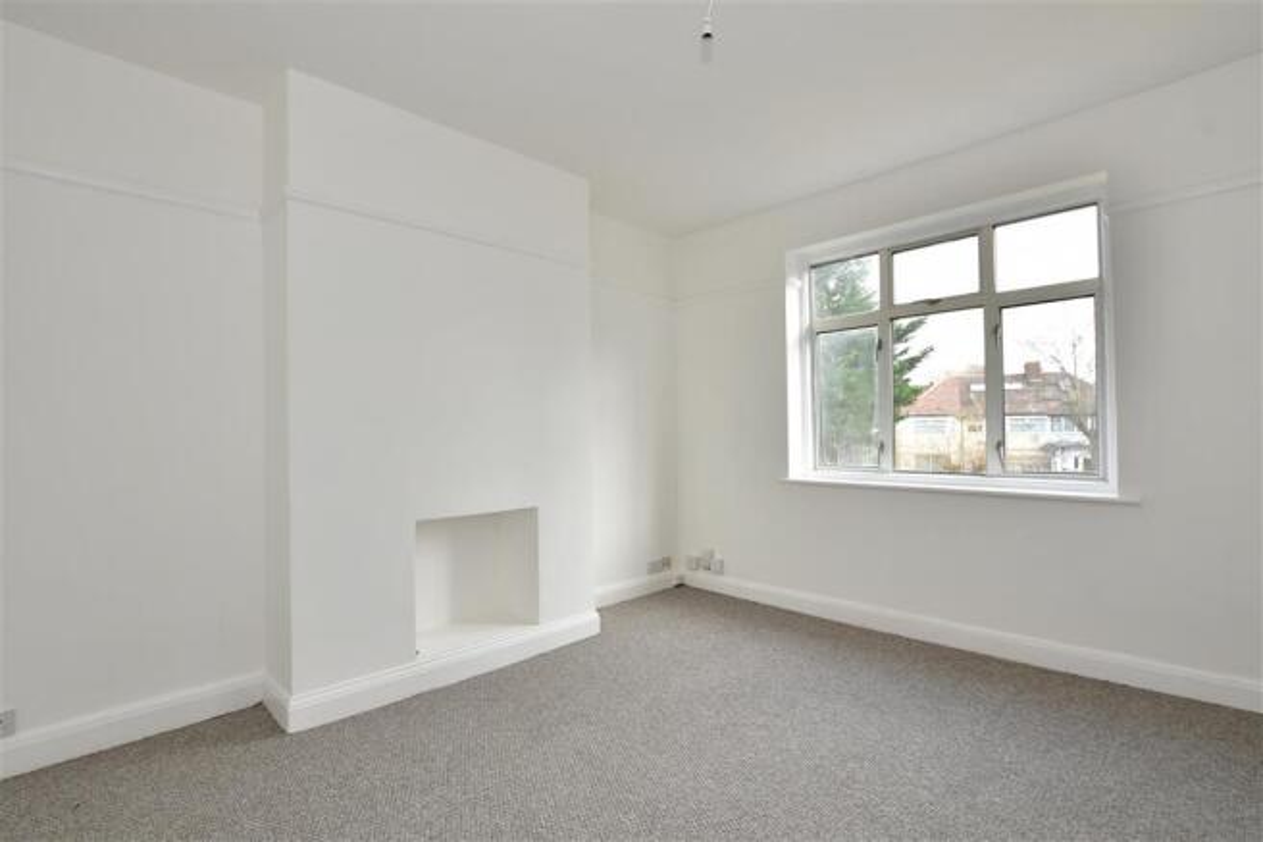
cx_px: 632
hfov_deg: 96.8
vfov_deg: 73.7
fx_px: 561
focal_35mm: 16
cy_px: 421
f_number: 6.3
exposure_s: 1/125
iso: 640
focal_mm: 11
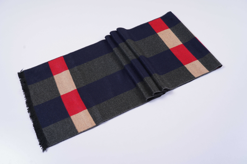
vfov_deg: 33.4
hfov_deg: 48.5
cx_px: 124
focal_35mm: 40
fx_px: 274
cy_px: 82
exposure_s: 1/125
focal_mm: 40
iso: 100
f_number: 8
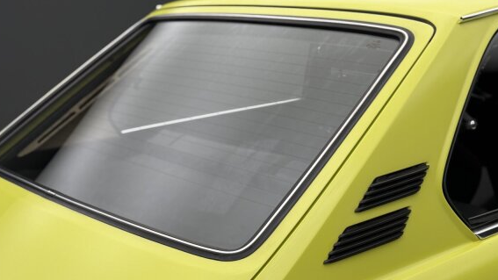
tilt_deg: -14.2
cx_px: 254
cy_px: 154
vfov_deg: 20.4
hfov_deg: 35.4
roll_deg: +3.0
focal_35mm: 59
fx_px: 779
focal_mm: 6.76
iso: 64
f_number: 1.78
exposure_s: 1/99
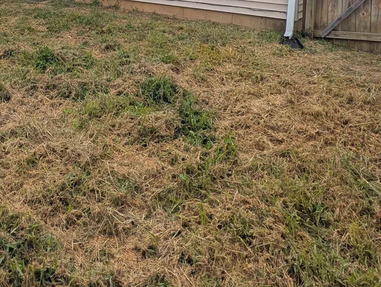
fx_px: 320
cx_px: 84
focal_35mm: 29
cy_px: -21
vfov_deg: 40.1
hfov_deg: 57.6
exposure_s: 1/3623
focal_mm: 2.23
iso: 39
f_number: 1.95
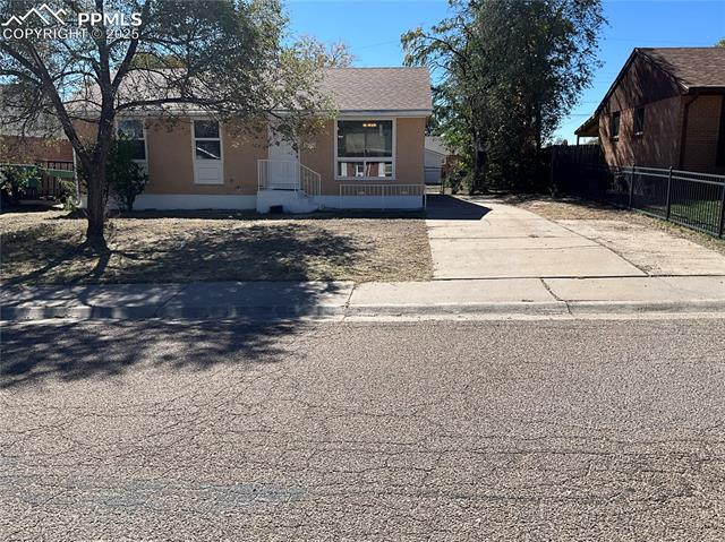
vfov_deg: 48.2
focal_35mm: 29
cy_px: 271
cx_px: 362
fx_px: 607
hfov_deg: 61.7
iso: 25
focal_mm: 3
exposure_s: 1/1848
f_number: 1.8
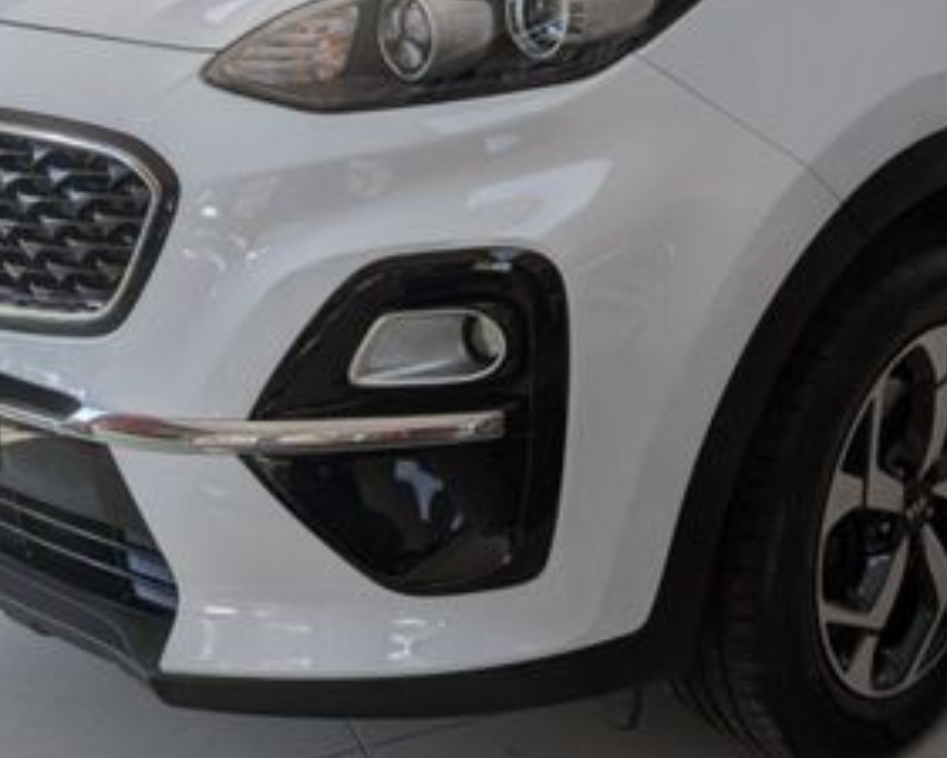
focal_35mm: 50
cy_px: 199
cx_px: 607
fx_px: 1402
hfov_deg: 37.0
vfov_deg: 29.8
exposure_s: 1/149
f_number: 1.68
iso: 18
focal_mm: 6.9
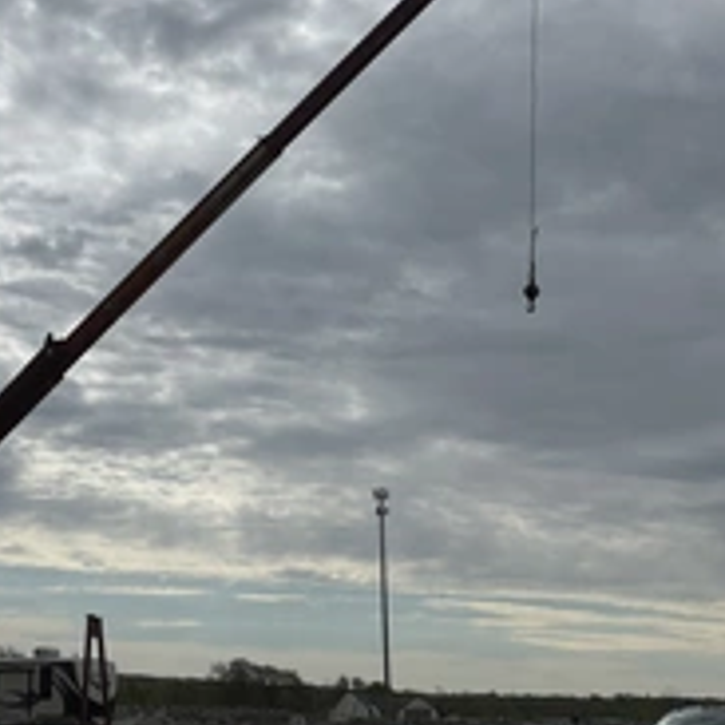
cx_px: 194
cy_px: 333
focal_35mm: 56
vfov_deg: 30.5
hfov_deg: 30.1
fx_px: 1327
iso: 25
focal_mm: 3
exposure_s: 1/8621
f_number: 1.8
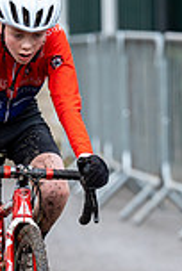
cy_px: 38
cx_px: 21
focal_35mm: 605
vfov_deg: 3.4
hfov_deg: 2.3
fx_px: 4567
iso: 1000
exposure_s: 1/1000
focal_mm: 159
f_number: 3.2
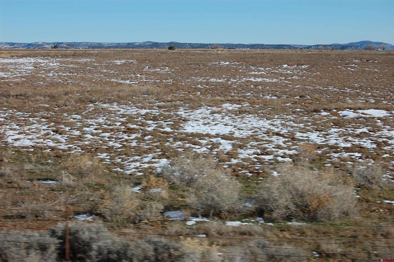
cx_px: 197
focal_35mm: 82
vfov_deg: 16.5
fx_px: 902
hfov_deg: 24.6
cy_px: 131
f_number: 10
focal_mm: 55
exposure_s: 1/320
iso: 200
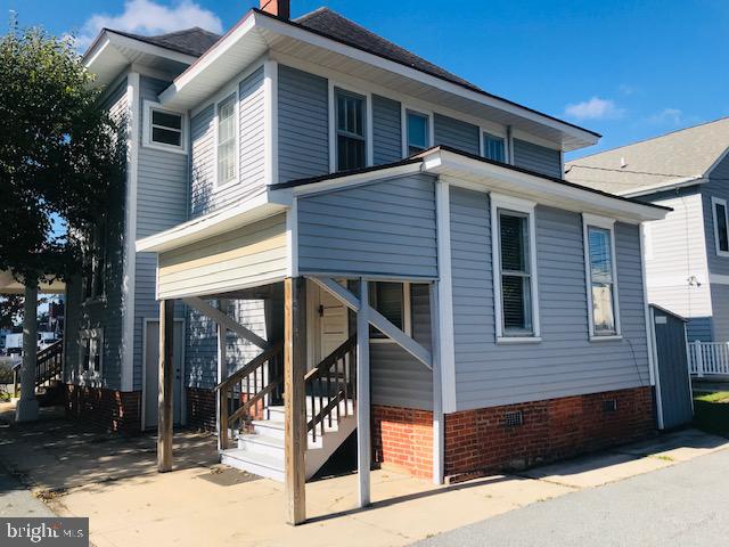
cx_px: 364
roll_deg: +1.9
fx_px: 590
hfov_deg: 63.4
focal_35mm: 28
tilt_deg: +6.2
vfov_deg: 49.7
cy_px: 274
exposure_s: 1/2398
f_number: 1.8
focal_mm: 3.99
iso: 20
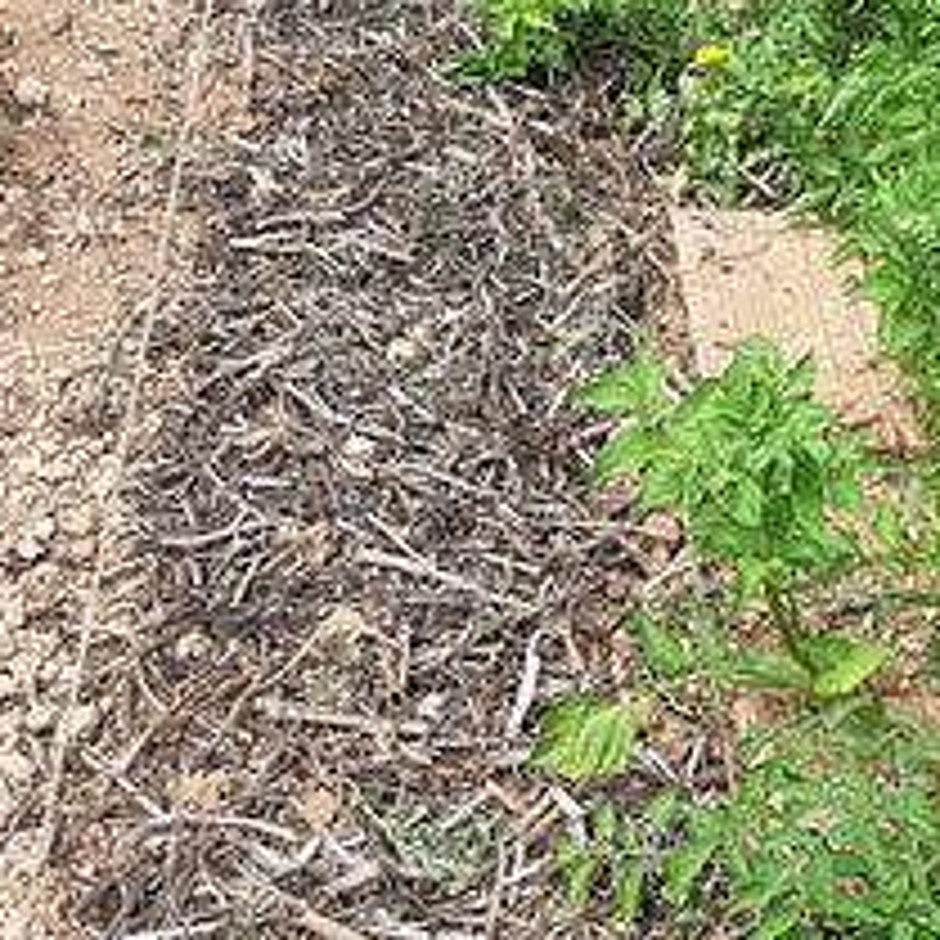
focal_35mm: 44
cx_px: 409
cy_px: 508
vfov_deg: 38.3
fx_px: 1352
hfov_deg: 38.3
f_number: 1.7
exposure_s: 1/1064
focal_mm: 3.93
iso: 40
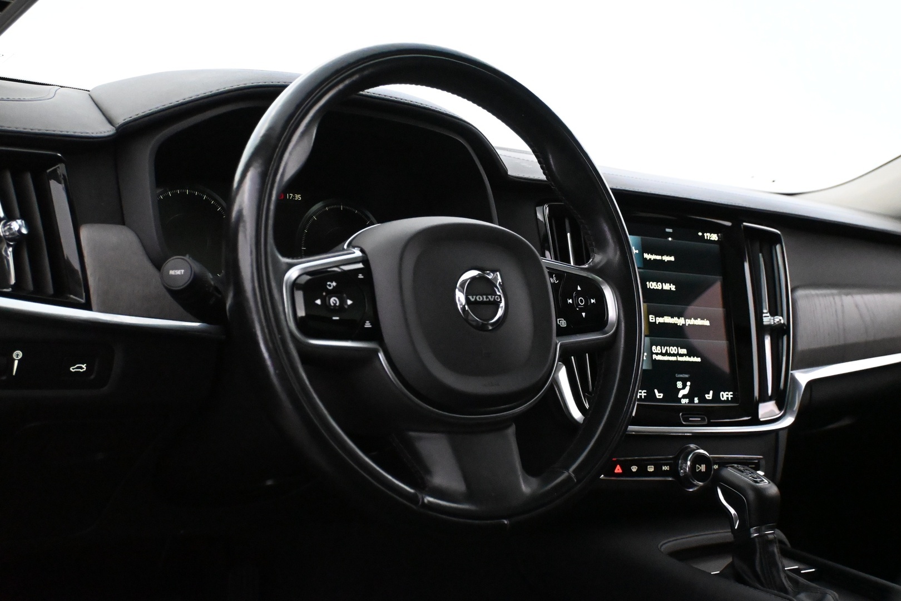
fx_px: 1126
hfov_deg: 43.6
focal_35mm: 45
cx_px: 450
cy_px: 300
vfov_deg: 29.9
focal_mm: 30
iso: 10000
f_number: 4.8
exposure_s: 1/60
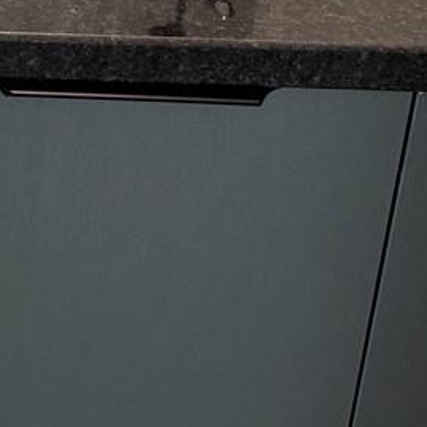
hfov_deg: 11.3
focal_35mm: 126
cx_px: -638
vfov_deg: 13.4
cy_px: -111
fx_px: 1758
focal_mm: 6.76
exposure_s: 1/120
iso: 160
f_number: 1.78
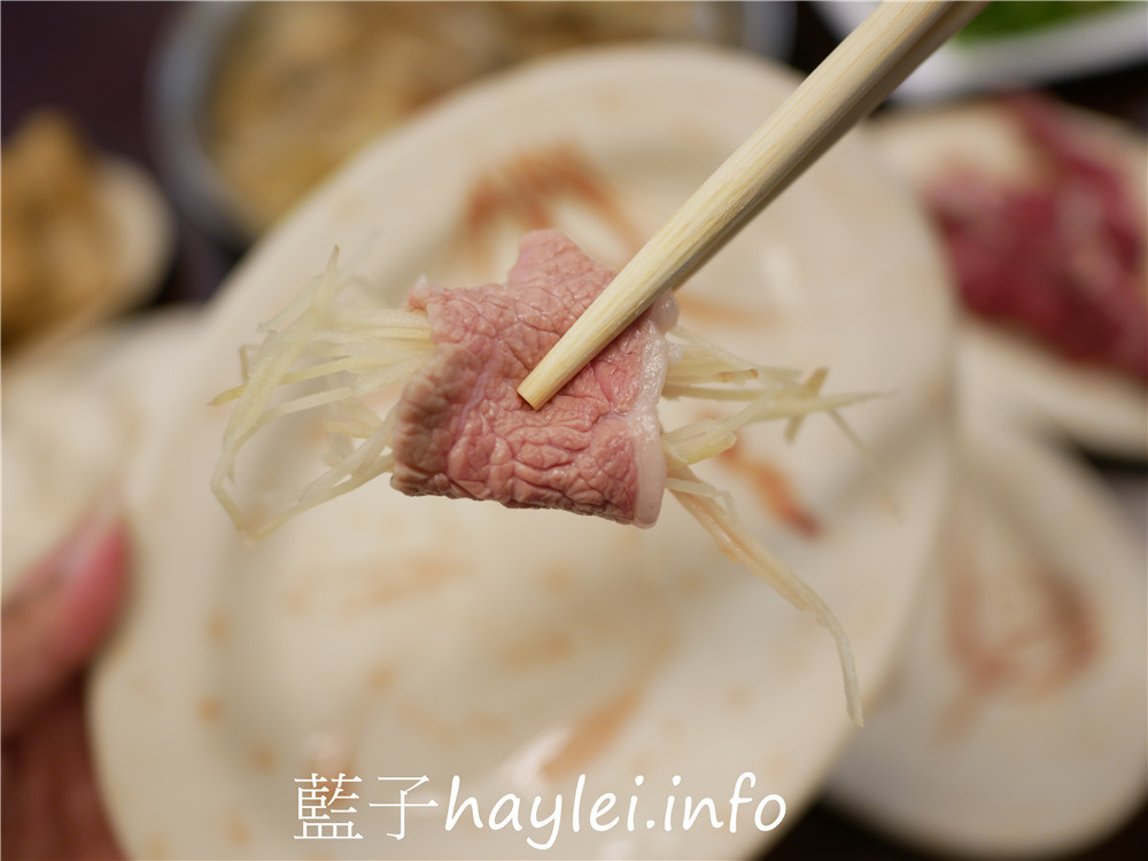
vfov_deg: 46.8
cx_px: 574
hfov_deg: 60.0
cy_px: 430
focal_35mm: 30
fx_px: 995
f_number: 1.7
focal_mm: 15
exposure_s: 1/80
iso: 200
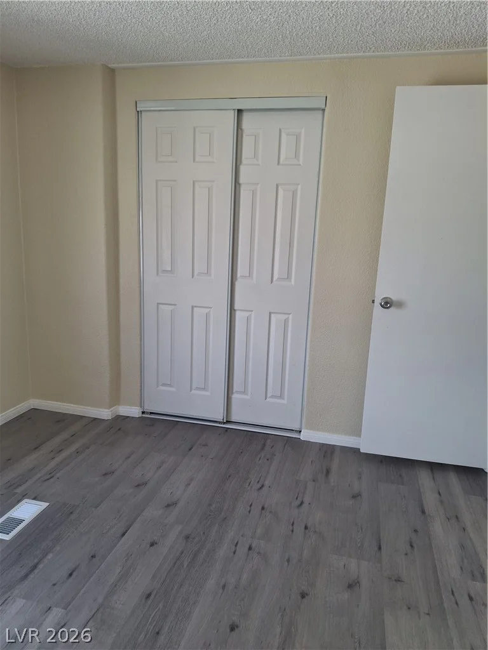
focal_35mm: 25
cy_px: 325
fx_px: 470
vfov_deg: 69.4
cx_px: 244
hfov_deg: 54.9
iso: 40
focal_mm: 4.69
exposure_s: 1/120
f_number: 1.8
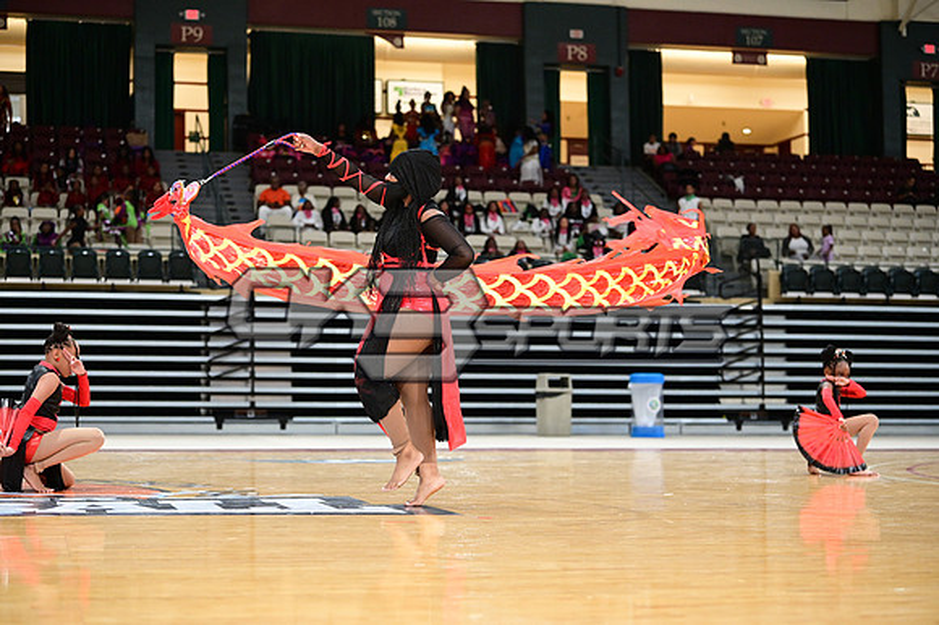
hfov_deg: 28.9
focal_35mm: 70
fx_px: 1825
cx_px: 470
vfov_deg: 19.4
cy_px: 312
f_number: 3.2
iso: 6400
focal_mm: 70
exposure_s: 1/1000
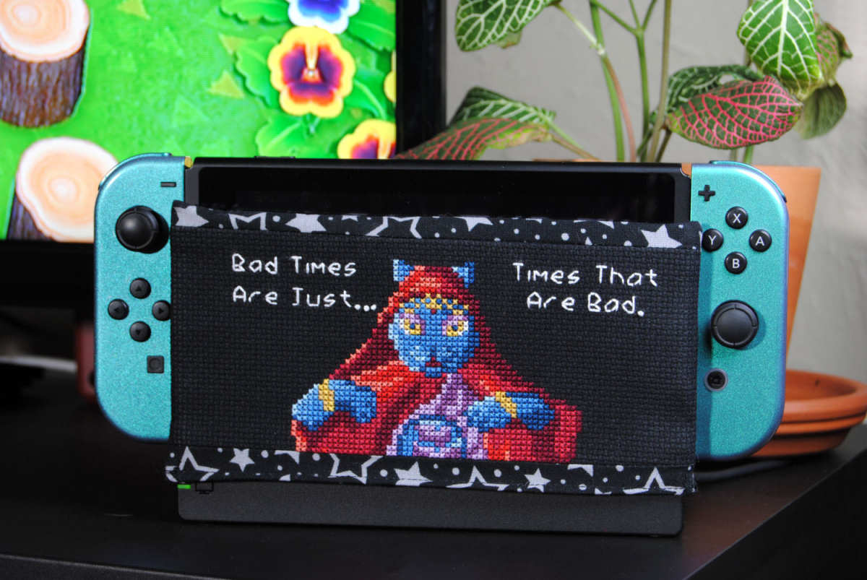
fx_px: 1989
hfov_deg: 24.6
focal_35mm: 82
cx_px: 434
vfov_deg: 16.6
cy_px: 290
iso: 200
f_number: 9
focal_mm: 55
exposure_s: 1/5
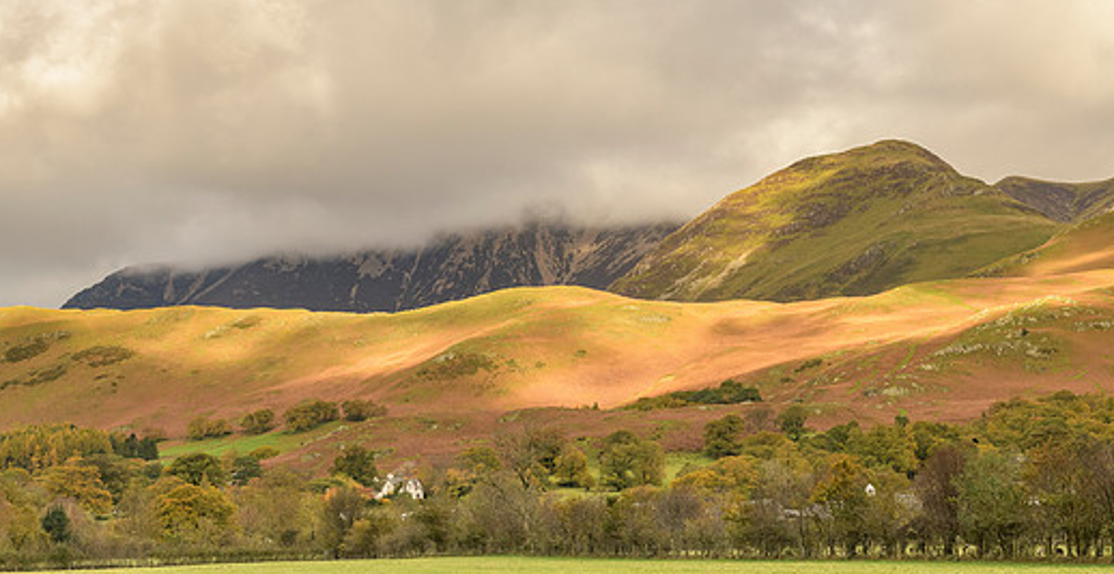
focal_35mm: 67
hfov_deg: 32.0
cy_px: 263
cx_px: 576
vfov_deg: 16.8
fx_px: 1941
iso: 500
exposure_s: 1/320
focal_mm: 56
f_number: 13
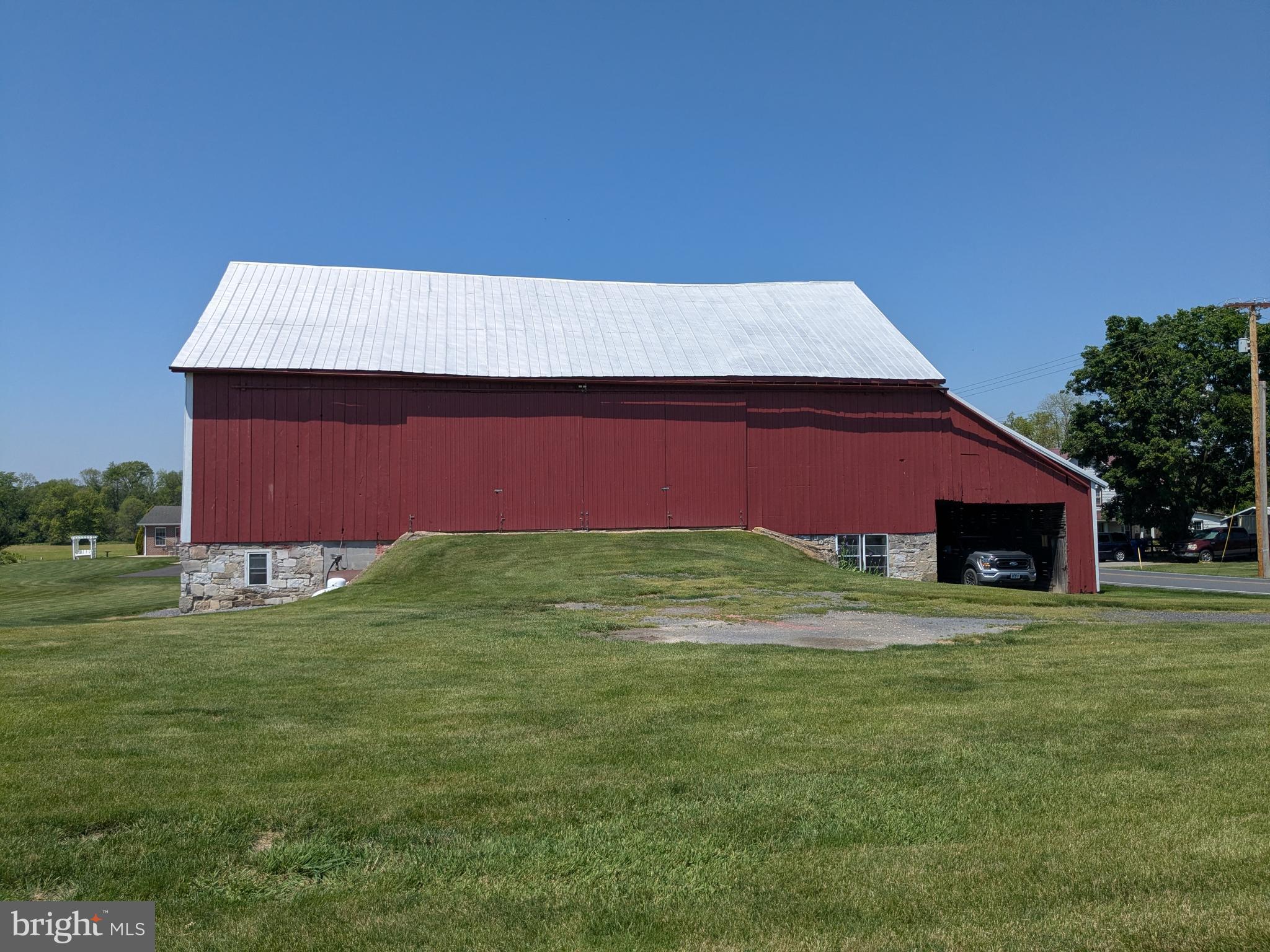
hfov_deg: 65.3
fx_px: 991
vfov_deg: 51.4
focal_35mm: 27
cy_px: 476
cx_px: 635
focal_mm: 4.38
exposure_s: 1/4673
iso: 46
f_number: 1.73
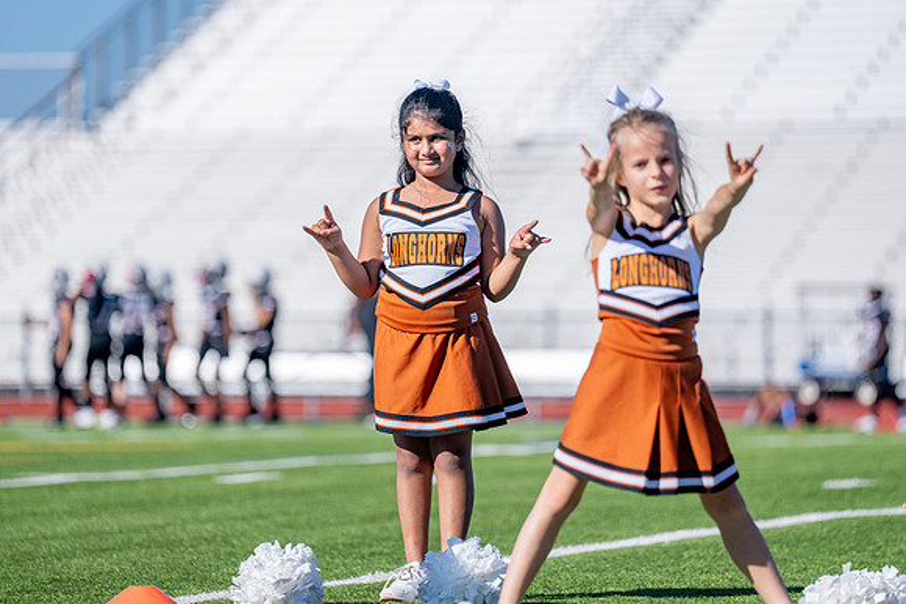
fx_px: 5427
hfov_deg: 9.5
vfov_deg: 6.4
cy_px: 244
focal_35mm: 216
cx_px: 413
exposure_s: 1/2500
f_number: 2.8
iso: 100
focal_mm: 170
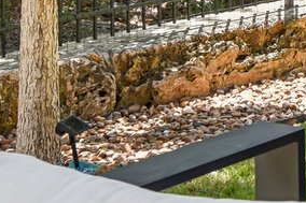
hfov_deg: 14.1
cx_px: 543
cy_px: -210
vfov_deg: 9.8
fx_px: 1104
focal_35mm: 130
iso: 100
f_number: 8
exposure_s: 1/60
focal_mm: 18
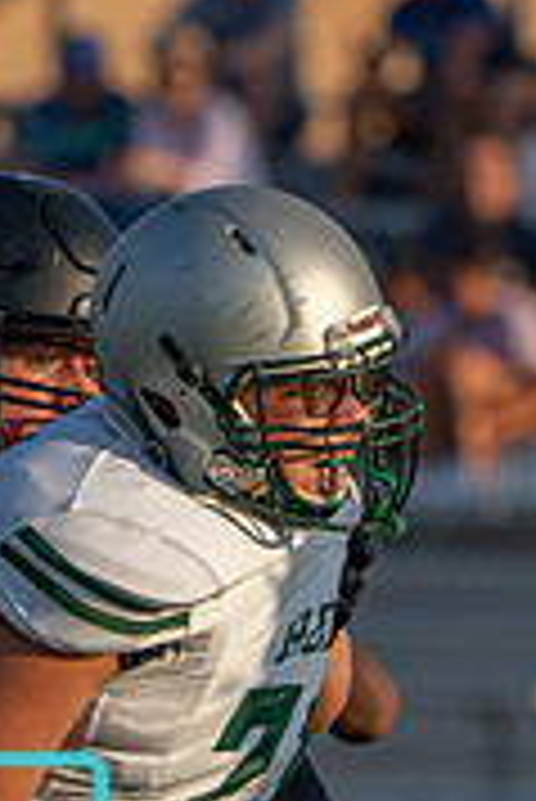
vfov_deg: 1.8
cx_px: 112
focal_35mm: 1160
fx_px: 25854
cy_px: 845
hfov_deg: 1.2
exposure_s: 1/1250
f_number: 5.6
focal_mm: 285
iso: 250
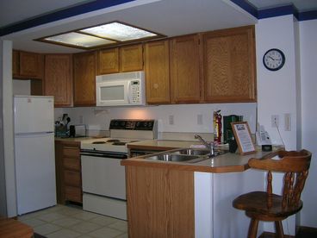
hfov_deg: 52.6
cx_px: 158
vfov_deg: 40.7
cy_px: 119
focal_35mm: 35
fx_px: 321
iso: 69
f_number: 2.8
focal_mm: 5.4
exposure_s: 1/60.1
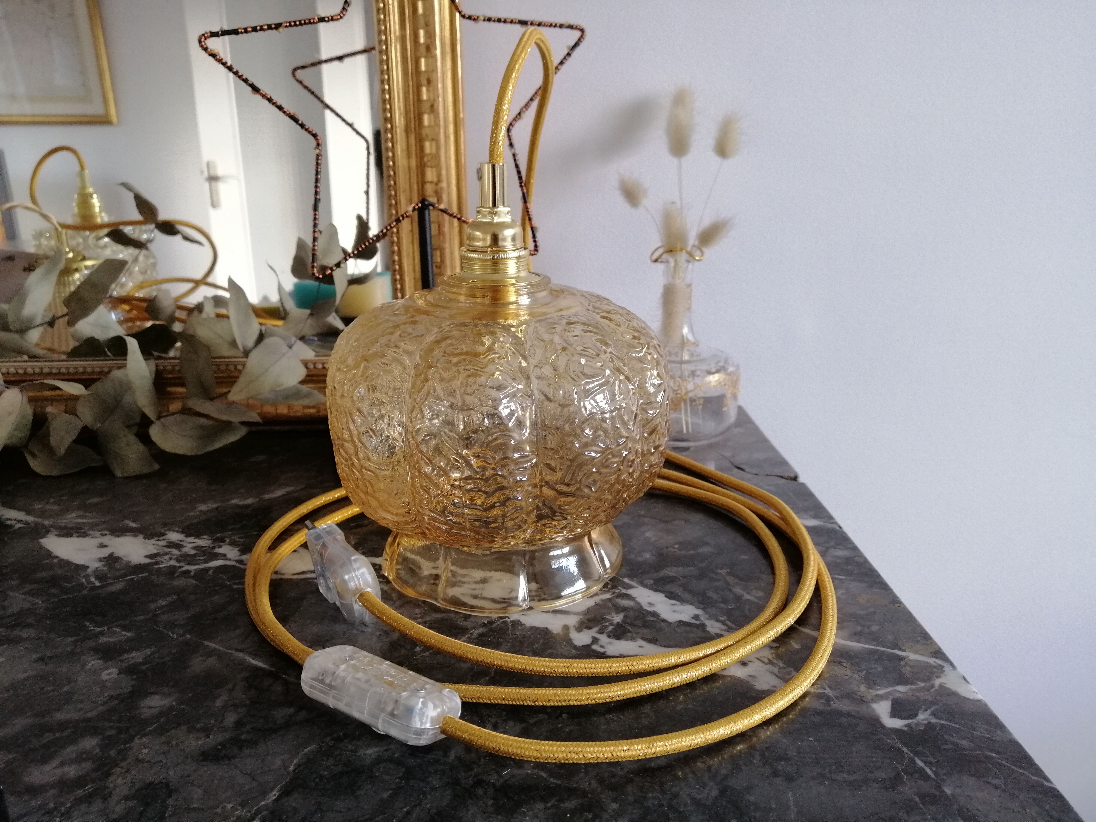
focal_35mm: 27
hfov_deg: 65.3
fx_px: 855
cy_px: 411
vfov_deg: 51.4
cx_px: 548
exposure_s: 1/33.3
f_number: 1.8
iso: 125
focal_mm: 3.95
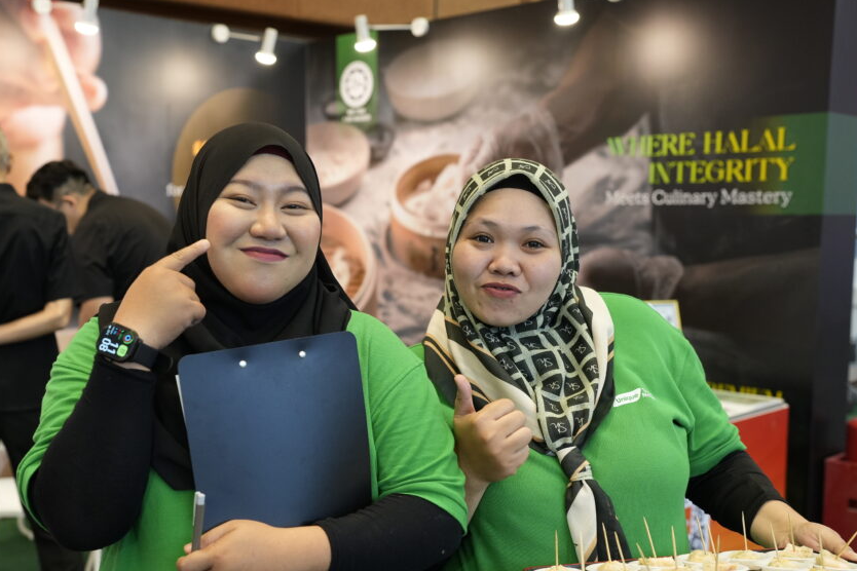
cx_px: 339
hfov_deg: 45.2
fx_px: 1024
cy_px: 322
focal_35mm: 43
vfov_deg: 31.2
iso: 1600
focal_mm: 35
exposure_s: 1/160
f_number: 3.2
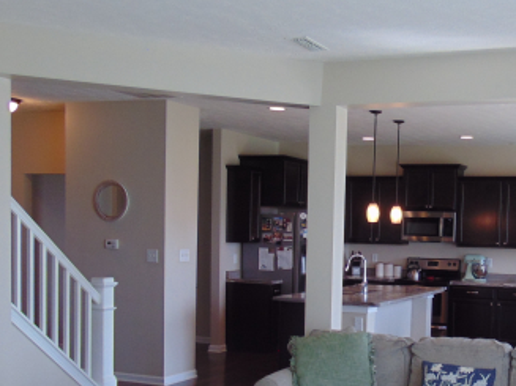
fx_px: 760
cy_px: 290
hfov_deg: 36.8
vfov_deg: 28.1
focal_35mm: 51
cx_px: 372
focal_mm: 4.5
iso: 80
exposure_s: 1/60
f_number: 3
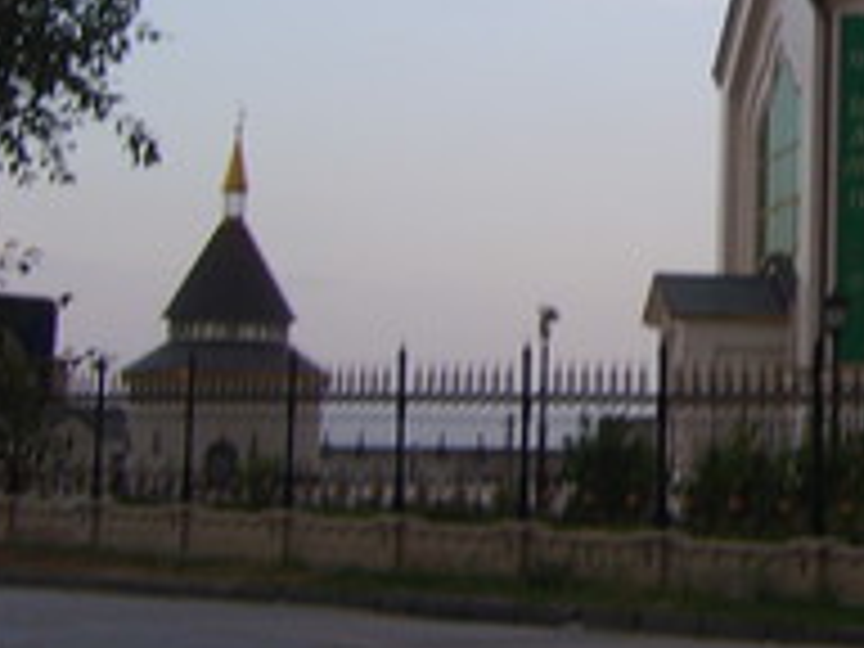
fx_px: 2271
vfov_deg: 16.2
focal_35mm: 91
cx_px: 1098
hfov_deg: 19.9
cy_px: 187
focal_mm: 5.8
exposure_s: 1/180
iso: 50
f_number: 2.8
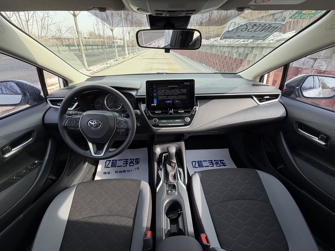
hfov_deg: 102.1
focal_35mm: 14
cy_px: 126
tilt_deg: -31.3
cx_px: 168
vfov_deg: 85.7
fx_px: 135
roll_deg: -0.6
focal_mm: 2.22
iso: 40
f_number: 2.2
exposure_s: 1/170
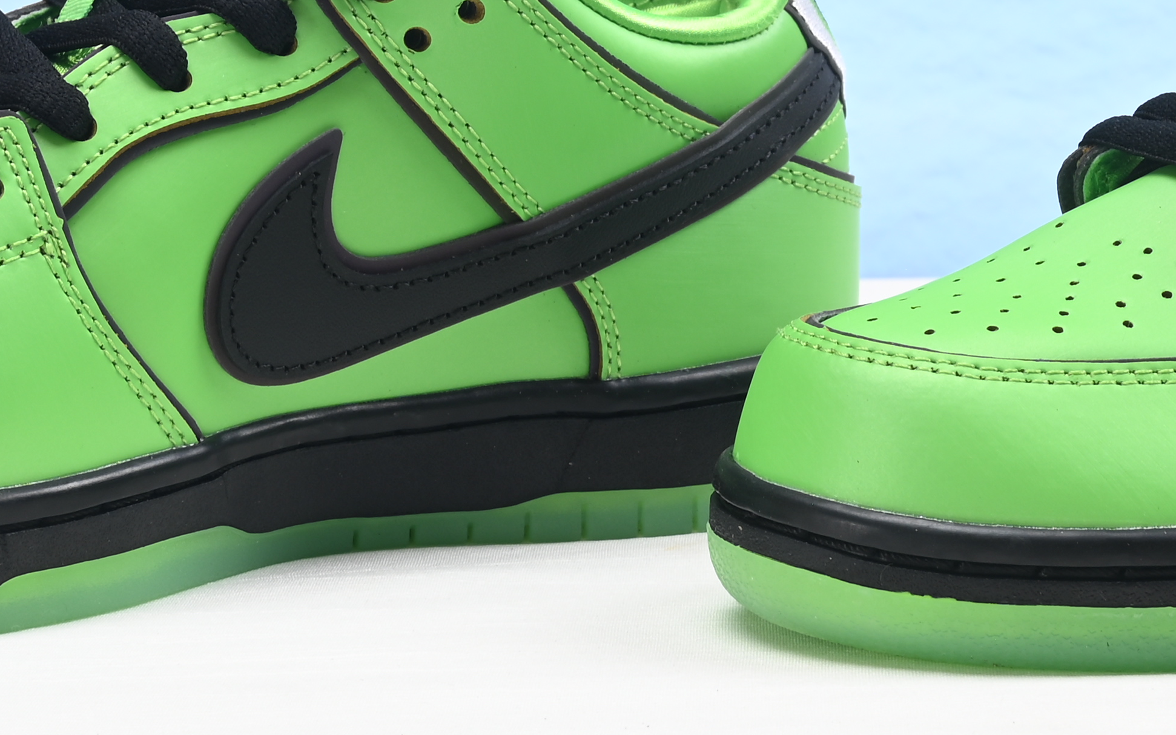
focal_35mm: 120
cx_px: 783
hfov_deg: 17.3
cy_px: -239
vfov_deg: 10.7
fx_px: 3846
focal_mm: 38
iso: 100
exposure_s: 1/2
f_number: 16
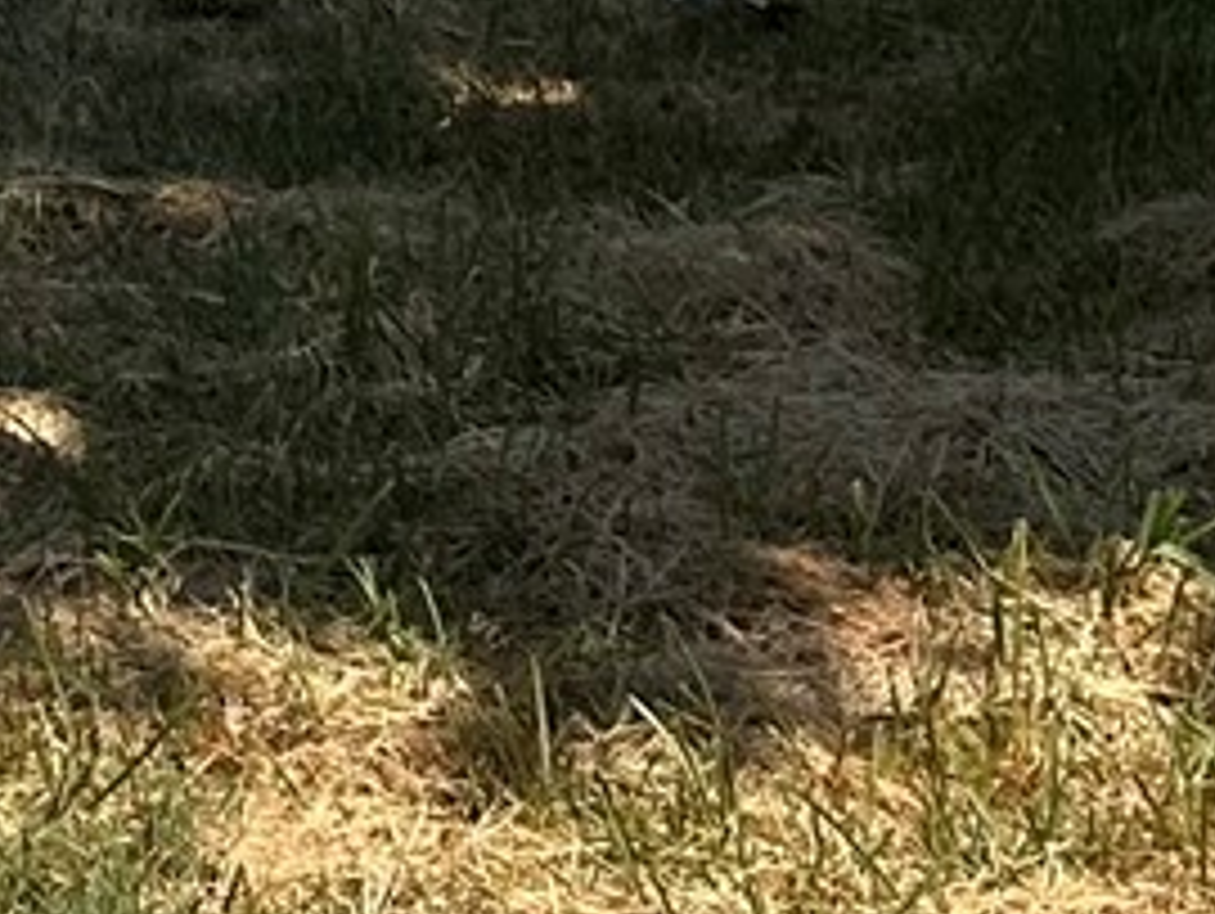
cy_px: -959
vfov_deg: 7.8
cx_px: -1422
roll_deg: +1.1
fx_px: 6394
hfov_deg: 9.9
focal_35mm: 182
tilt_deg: -7.3
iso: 80
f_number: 1.78
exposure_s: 1/4348
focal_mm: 6.86
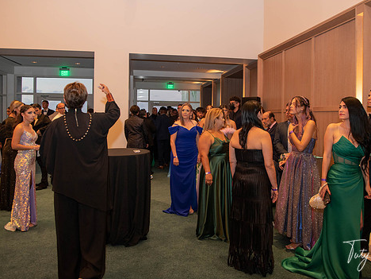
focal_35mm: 31
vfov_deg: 45.4
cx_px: 201
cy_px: 128
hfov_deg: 58.3
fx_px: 332
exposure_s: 1/60
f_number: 4.5
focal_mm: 26
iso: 800
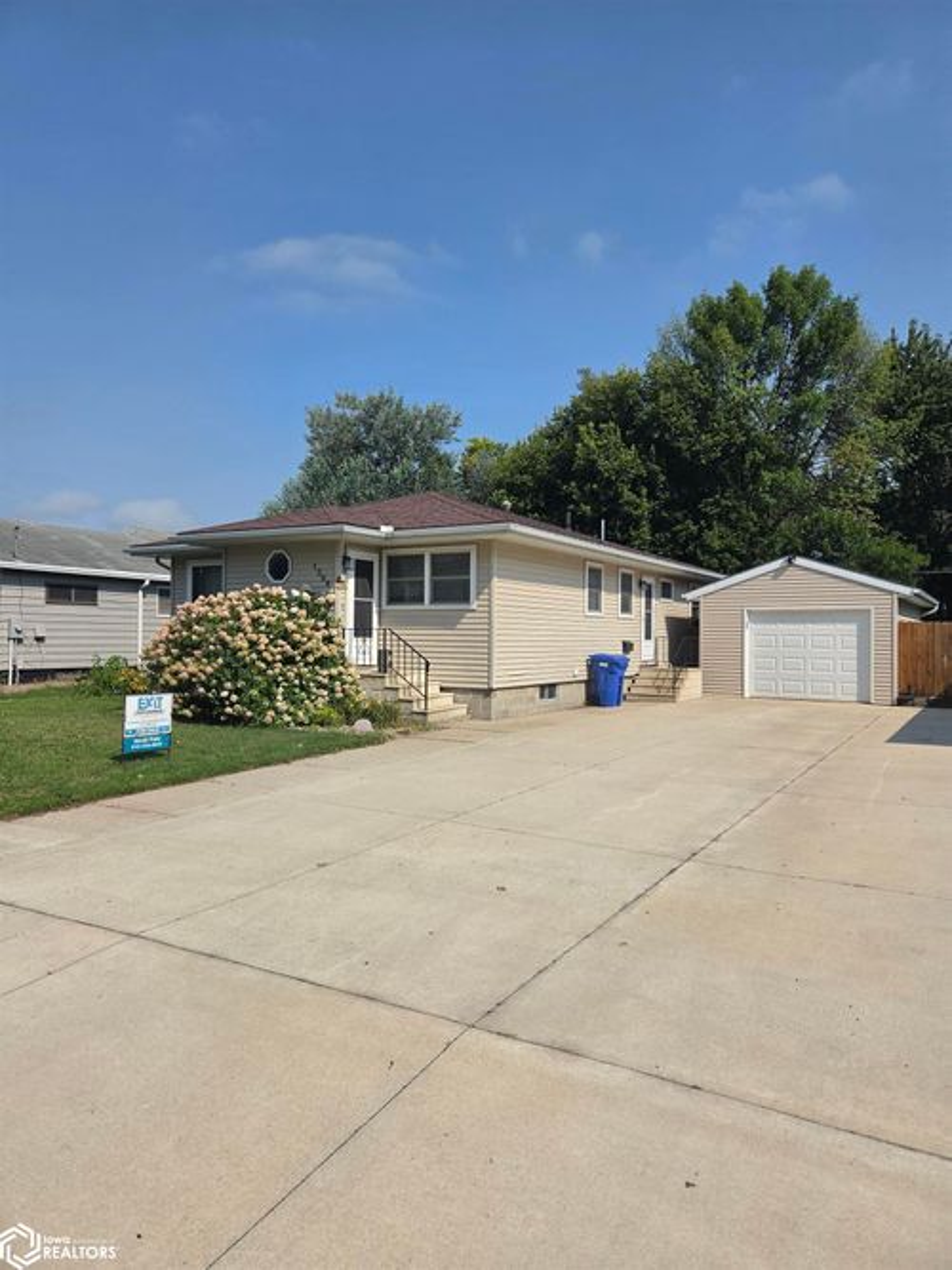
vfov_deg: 73.9
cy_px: 635
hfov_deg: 58.9
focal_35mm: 23
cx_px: 476
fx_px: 844
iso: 80
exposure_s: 1/7595
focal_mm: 5.4
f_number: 1.8
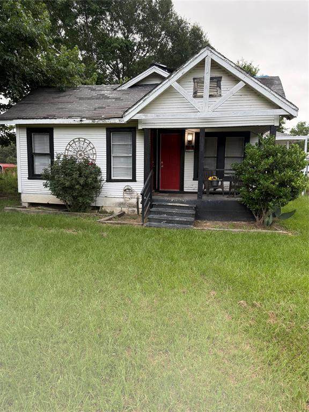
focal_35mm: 24
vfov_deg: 71.6
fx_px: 286
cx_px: 154
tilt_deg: -6.2
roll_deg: +0.8
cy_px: 206
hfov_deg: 56.8
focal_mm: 6.76
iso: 160
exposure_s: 1/167
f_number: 1.78
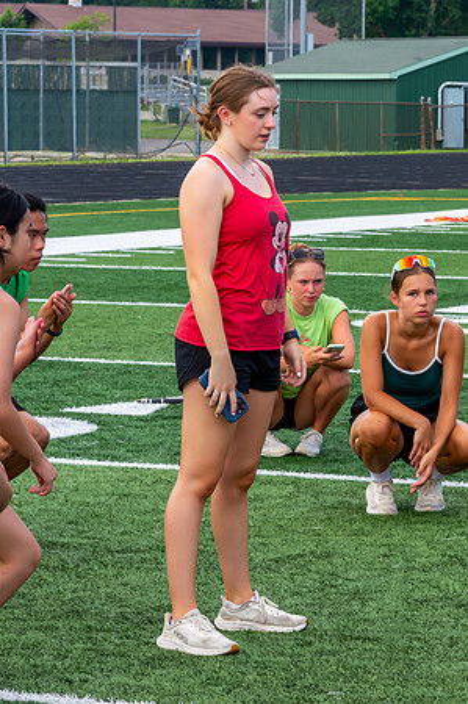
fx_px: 3012
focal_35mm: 154
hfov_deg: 8.8
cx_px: 580
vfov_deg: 13.3
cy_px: 294
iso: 1250
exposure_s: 1/400
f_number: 13
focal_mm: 75
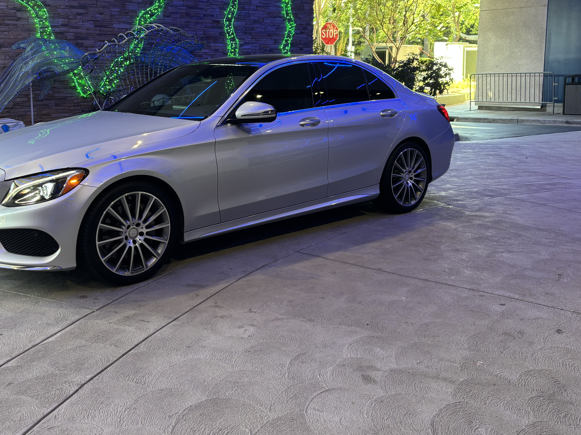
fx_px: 621
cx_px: 224
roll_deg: -0.5
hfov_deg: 49.7
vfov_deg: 38.3
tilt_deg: -8.2
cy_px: 148
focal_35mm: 37
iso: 100
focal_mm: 5.96
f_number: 1.6
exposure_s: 1/60
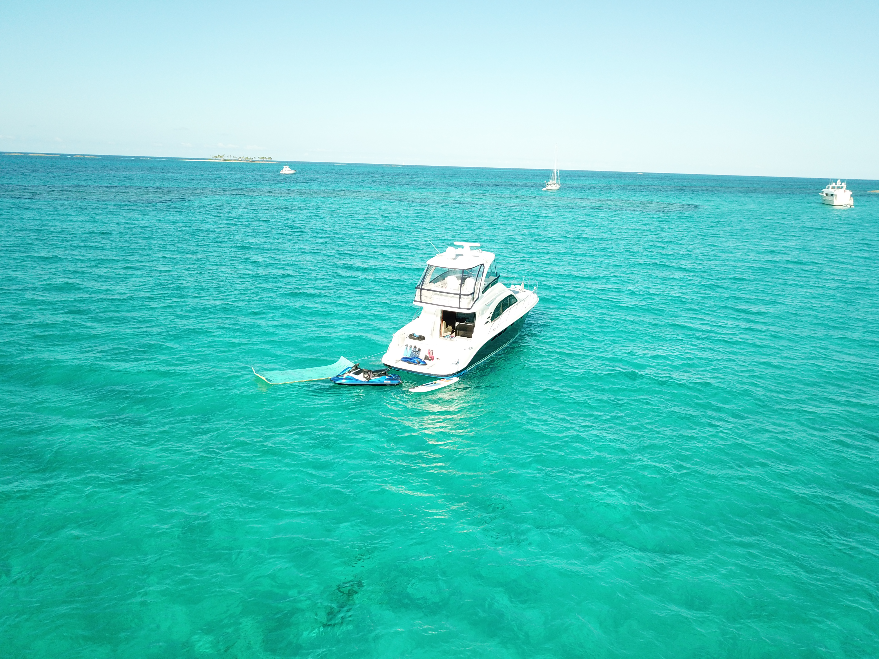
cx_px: 440
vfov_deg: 53.1
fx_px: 660
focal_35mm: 26
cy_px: 330
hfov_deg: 67.3
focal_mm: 4.73
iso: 100
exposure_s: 1/844
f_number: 2.2
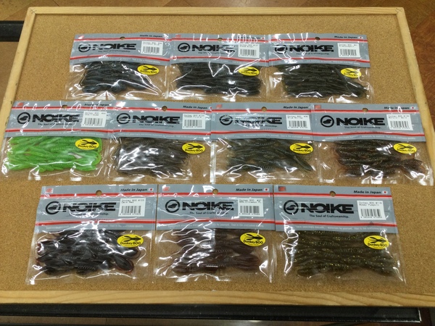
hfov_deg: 58.4
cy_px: 163
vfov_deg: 45.4
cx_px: 218
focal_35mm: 31
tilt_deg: -66.7
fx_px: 390
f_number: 2.4
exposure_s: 1/40
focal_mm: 3.3
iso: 32
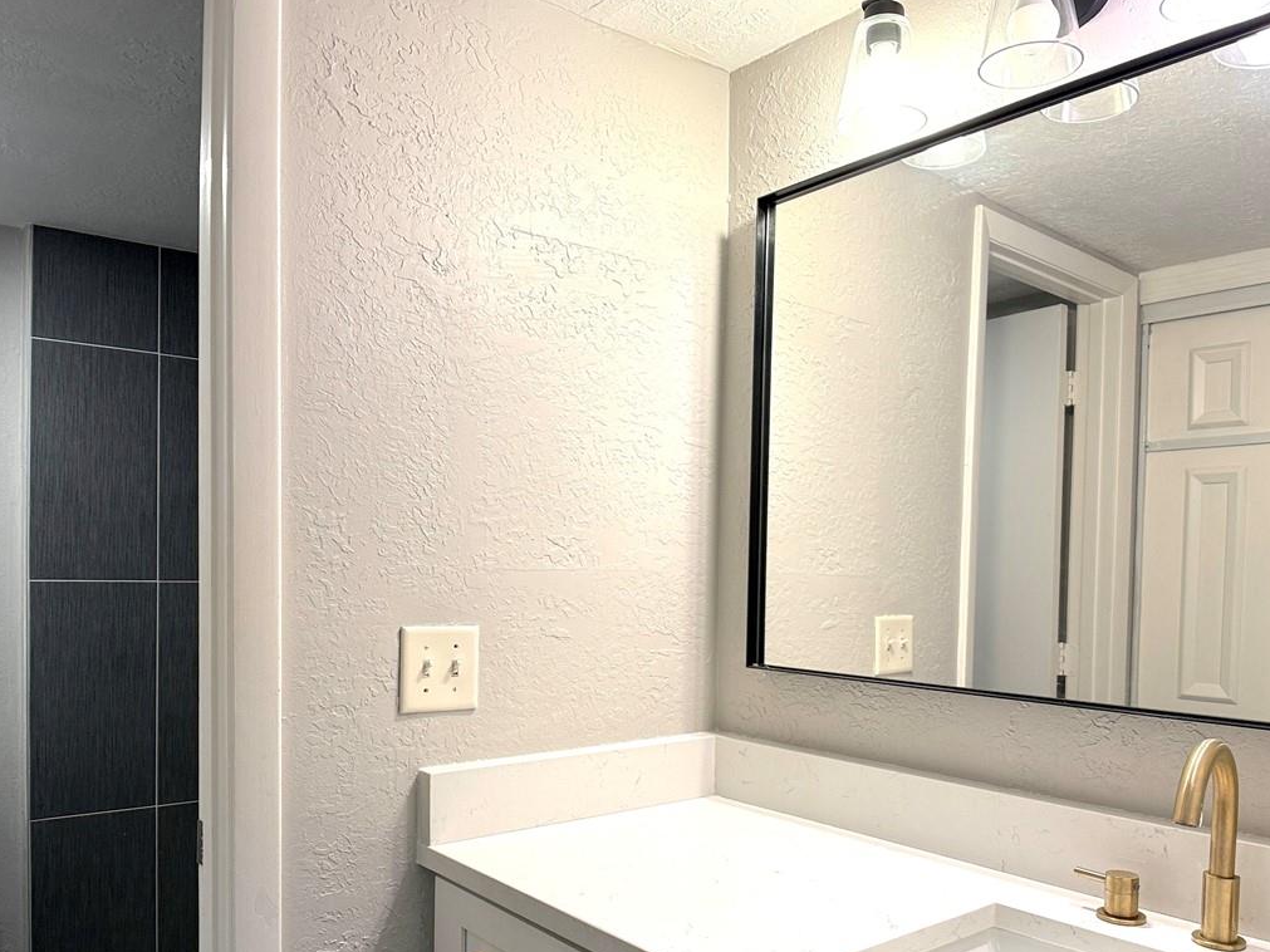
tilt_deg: -1.1
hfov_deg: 49.0
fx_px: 1394
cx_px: 618
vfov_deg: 37.5
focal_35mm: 38
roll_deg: -0.9
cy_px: 587
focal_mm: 6.76
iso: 125
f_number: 1.78
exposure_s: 1/120
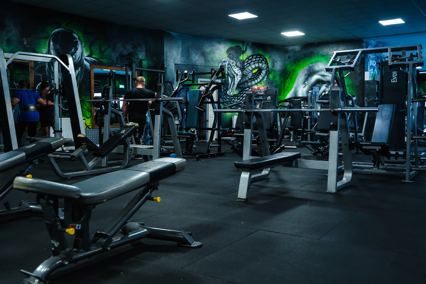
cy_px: 138
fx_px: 390
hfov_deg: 57.2
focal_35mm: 33
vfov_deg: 40.0
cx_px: 212
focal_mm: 32
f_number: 2.8
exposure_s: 1/100
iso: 1600
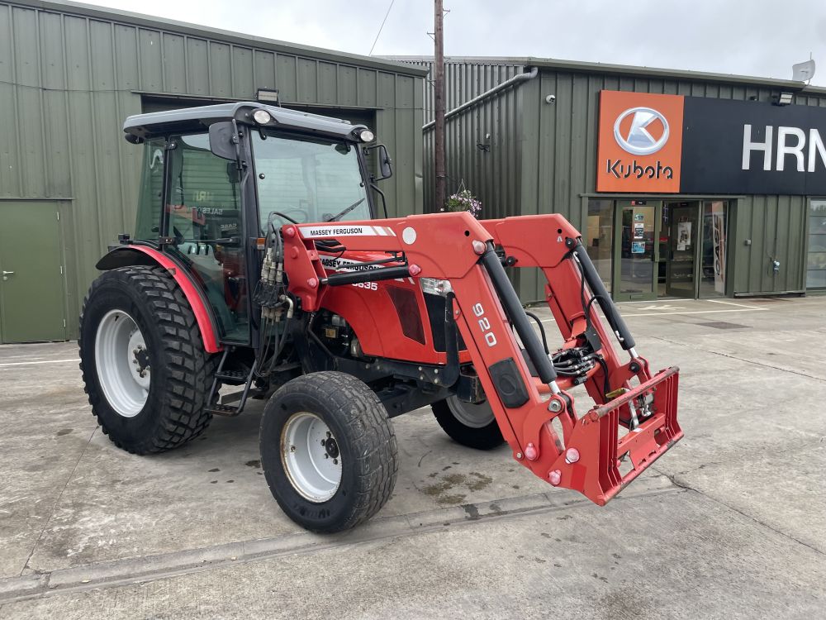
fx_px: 620
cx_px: 413
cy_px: 310
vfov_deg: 53.1
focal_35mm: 26
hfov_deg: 67.3
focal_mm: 4.2
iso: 64
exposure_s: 1/121
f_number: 1.6
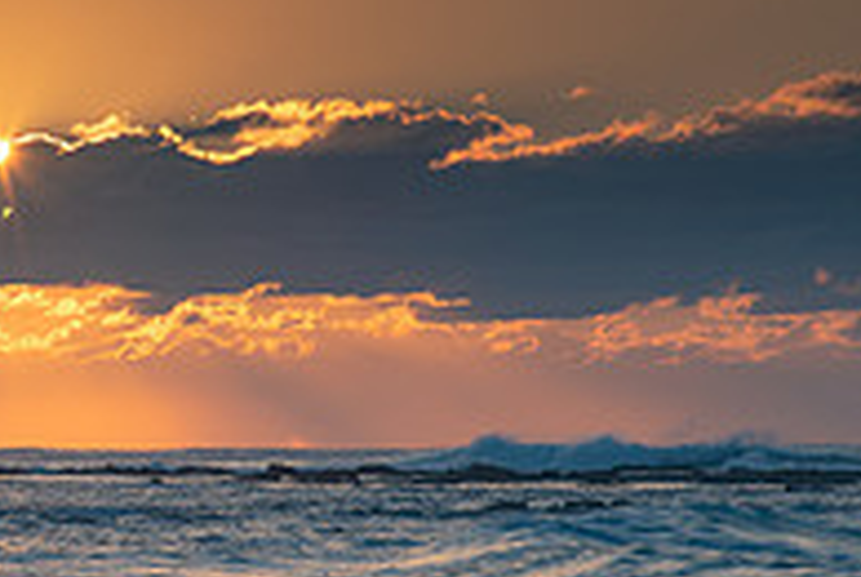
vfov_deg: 4.5
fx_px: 7401
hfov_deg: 6.6
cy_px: 422
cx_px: 61
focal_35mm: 309
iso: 31
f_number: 14
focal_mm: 98
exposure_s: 1/13
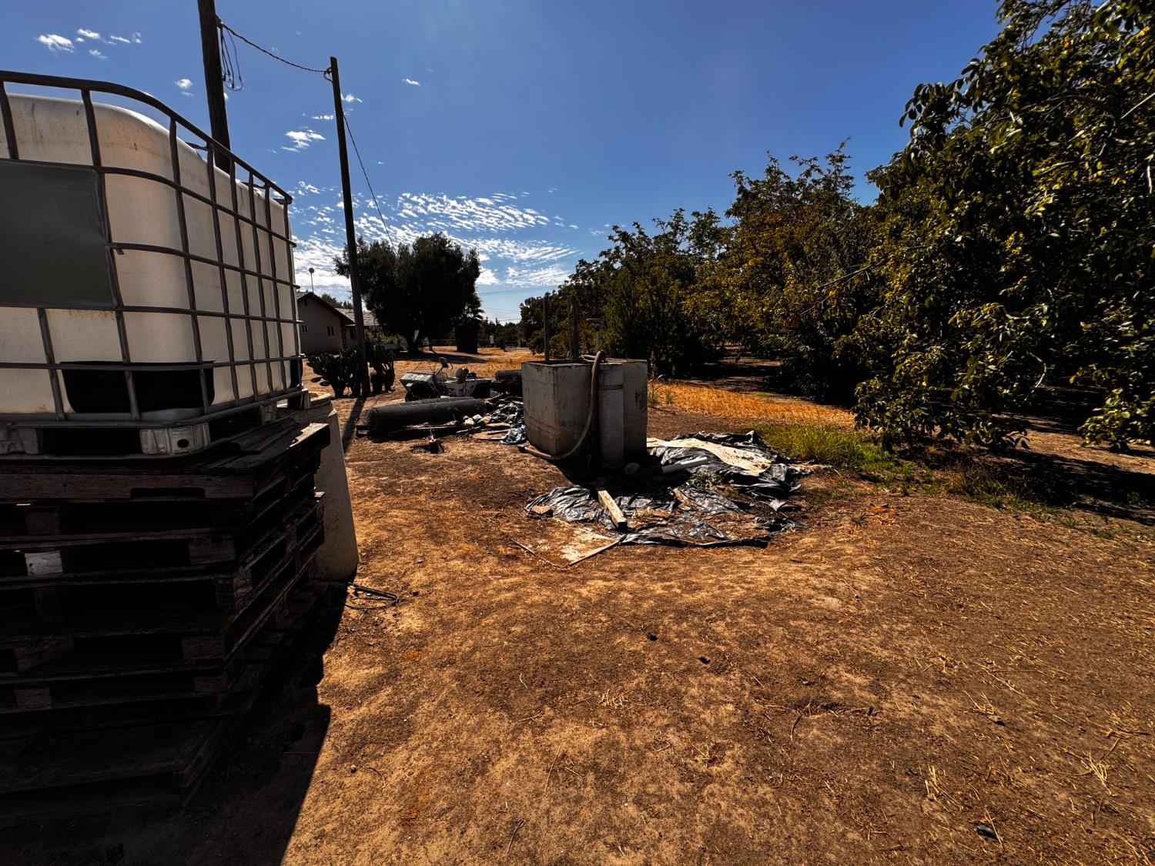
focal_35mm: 14
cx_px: 578
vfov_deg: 85.7
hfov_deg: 102.1
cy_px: 433
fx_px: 467
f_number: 2.2
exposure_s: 1/1880
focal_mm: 2.22
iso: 50
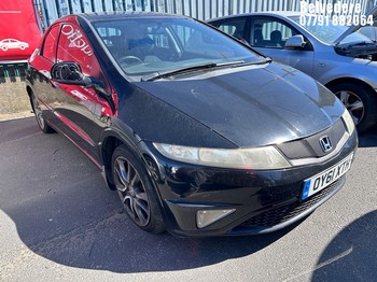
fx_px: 283
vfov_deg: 53.0
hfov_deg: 67.3
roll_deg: +1.2
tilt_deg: -18.5
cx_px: 188
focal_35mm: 26
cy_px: 141
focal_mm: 5.7
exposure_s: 1/957
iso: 50
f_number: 1.5
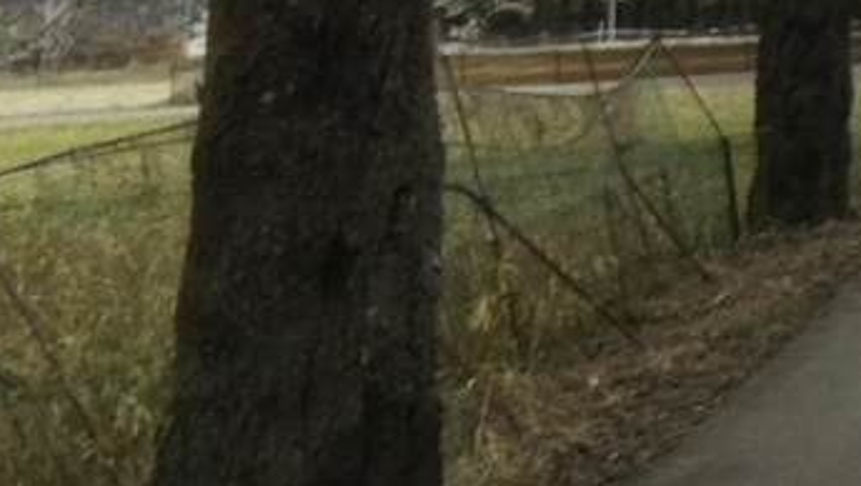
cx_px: 1399
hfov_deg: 16.6
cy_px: -461
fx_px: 2604
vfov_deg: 9.9
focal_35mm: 114
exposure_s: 1/177
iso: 25
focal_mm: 4
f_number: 2.2
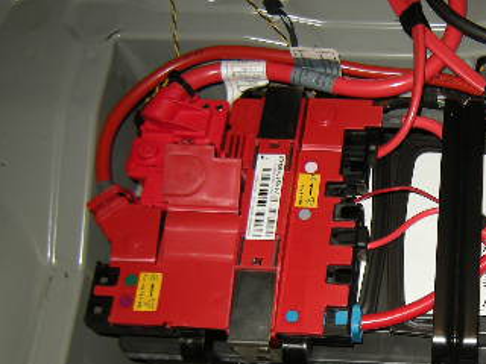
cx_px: 436
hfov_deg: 32.7
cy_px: 278
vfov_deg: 25.8
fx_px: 786
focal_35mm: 56
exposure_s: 1/60
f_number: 2.8
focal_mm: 4.7
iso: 64
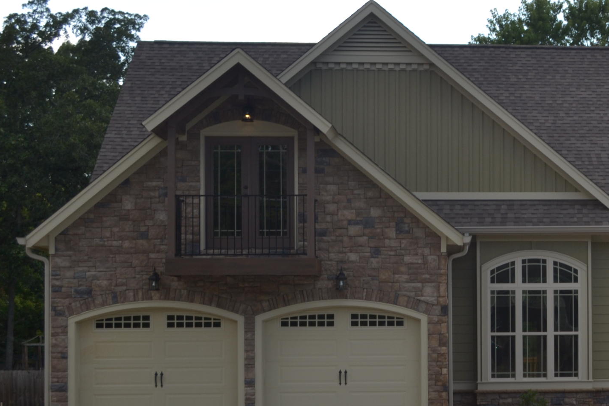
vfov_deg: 16.6
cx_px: 638
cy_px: 287
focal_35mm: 82
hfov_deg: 23.5
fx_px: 1387
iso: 100
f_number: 6.3
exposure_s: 1/200
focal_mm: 26
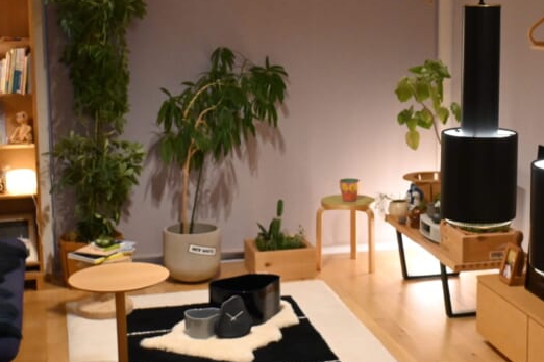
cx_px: 345
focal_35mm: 69
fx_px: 1043
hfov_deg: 29.1
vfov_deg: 19.7
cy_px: 124
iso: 3200
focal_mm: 24
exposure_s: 1/100
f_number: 4.2
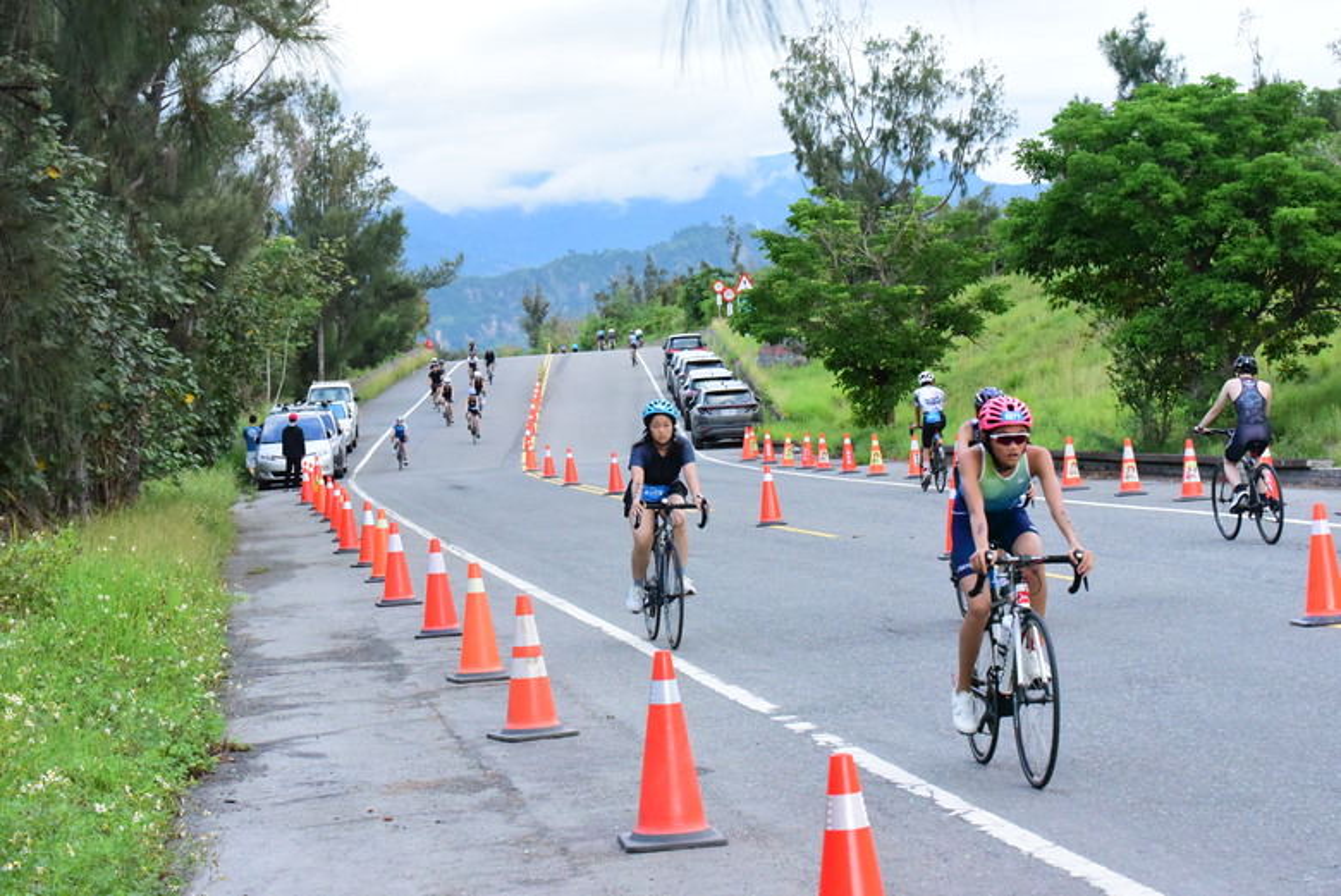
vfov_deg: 14.9
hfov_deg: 22.1
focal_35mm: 92
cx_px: 670
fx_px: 3429
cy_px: 448
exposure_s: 1/2000
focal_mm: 92
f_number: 11
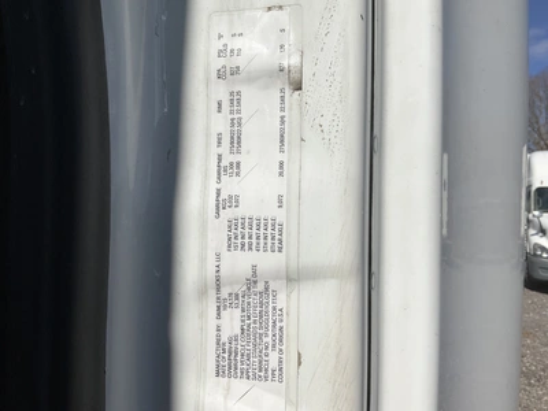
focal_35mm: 29
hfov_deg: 61.7
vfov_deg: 48.2
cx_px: 274
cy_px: 206
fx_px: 459
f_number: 1.8
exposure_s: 1/5263
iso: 25
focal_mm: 3
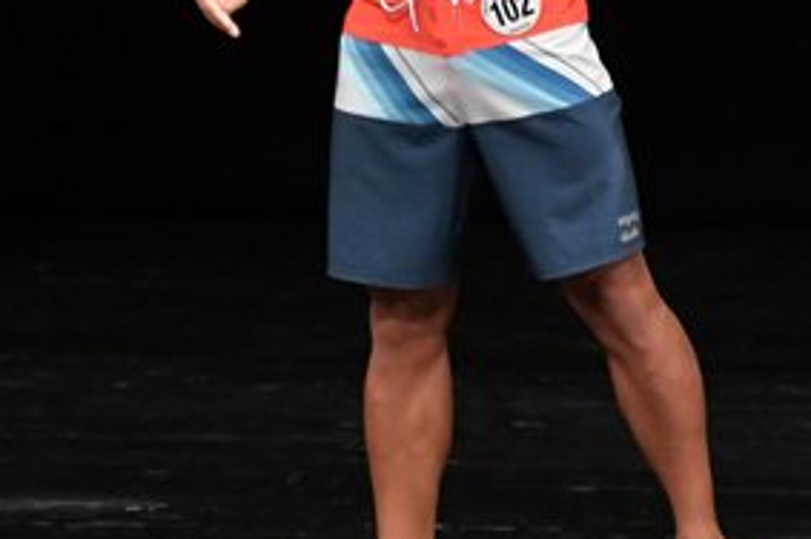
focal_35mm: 822
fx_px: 18496
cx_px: 870
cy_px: 83
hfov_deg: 2.5
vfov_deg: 1.7
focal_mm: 200
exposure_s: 1/400
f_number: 5.6
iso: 3200
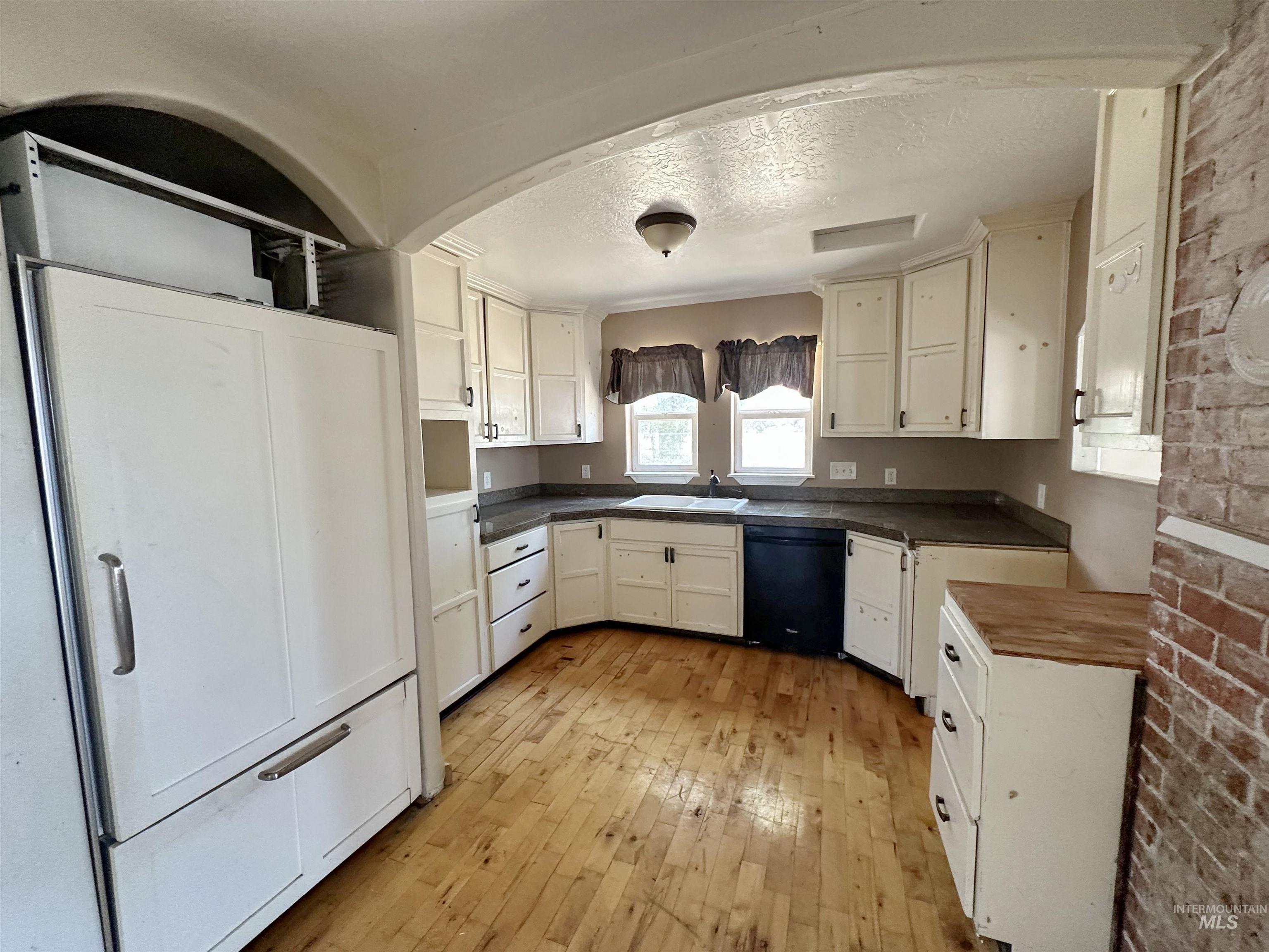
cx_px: 634
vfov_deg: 85.7
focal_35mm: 14
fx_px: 513
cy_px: 476
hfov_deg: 102.1
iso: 320
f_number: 2.2
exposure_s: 1/69
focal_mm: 2.22
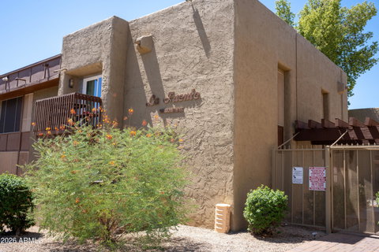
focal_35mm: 34
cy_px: 126
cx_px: 190
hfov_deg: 56.5
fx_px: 353
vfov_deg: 39.4
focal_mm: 33.5
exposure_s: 1/125
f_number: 9
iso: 100
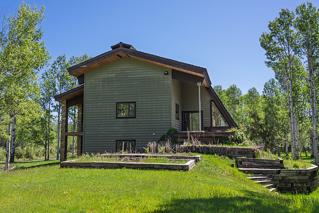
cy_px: 106
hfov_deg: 55.5
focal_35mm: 34
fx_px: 303
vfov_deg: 38.7
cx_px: 160
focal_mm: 34
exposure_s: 1/20
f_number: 22
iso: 100
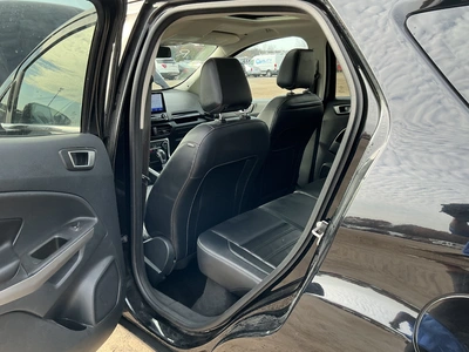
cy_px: 176
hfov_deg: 63.4
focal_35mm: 28
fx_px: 379
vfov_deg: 49.7
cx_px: 234
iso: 32
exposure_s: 1/164
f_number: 1.8
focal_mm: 3
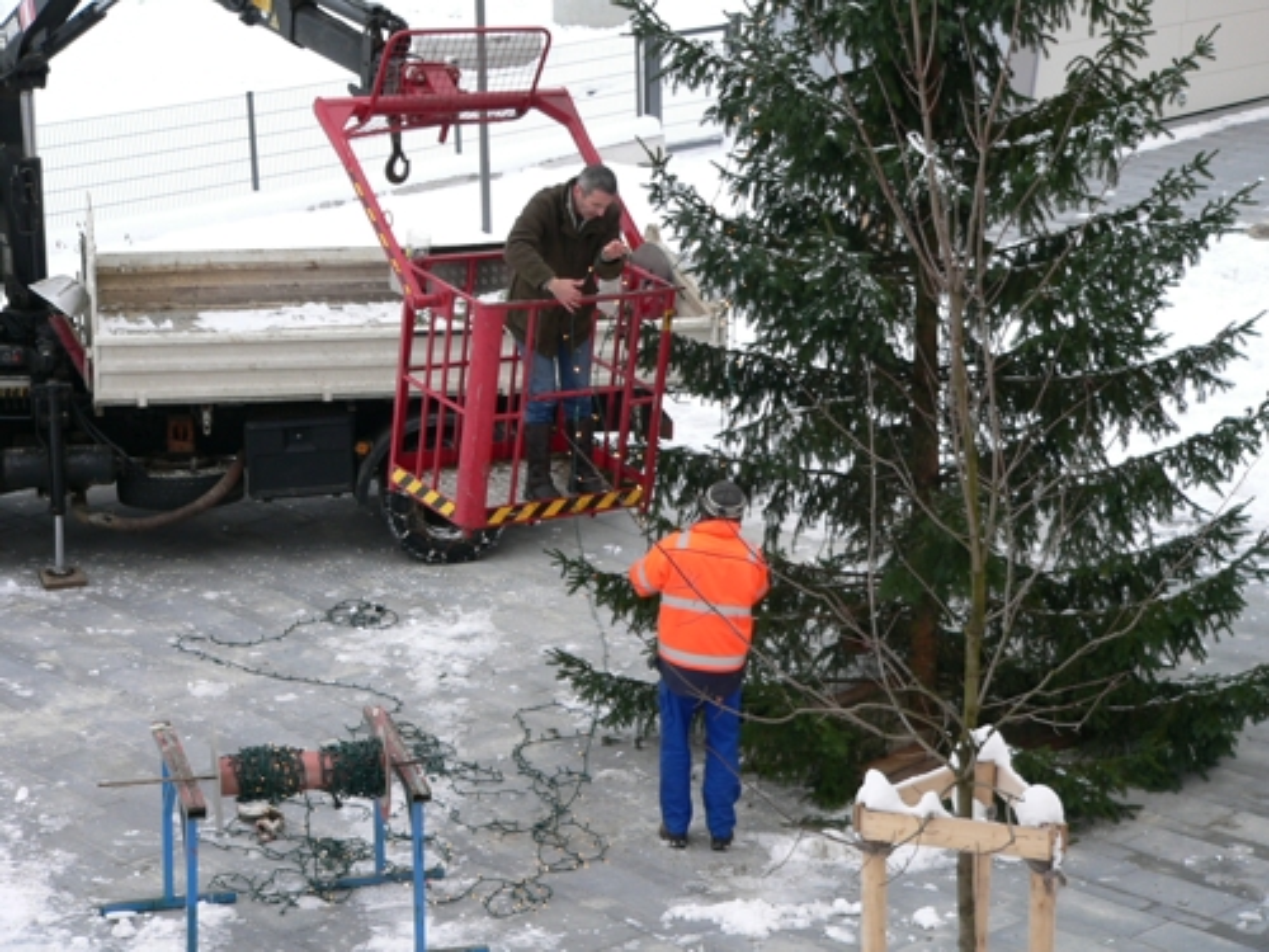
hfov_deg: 24.7
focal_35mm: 79
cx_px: 634
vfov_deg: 18.7
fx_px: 2896
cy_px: 476
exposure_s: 1/60
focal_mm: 13.2
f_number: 2.8
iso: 80
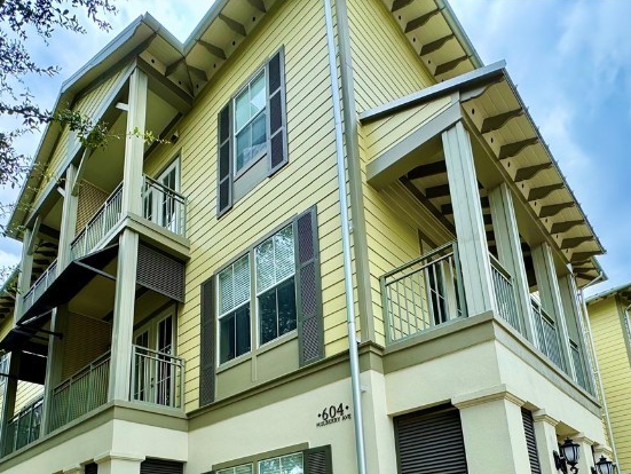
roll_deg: +3.0
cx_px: 279
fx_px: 474
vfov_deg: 47.1
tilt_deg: +12.0
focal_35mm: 26
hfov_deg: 67.1
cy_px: 437
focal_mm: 2.22
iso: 40
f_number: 2.2
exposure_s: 1/529
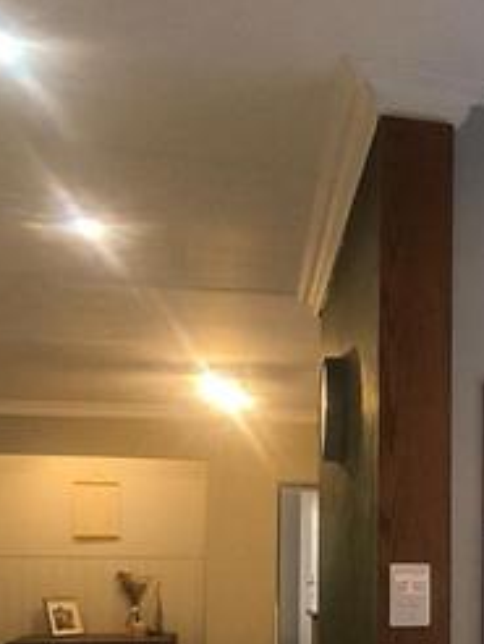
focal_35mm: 52
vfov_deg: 35.3
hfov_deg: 25.3
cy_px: 539
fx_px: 968
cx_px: 576
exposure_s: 1/50
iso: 250
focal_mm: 1.65
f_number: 2.2
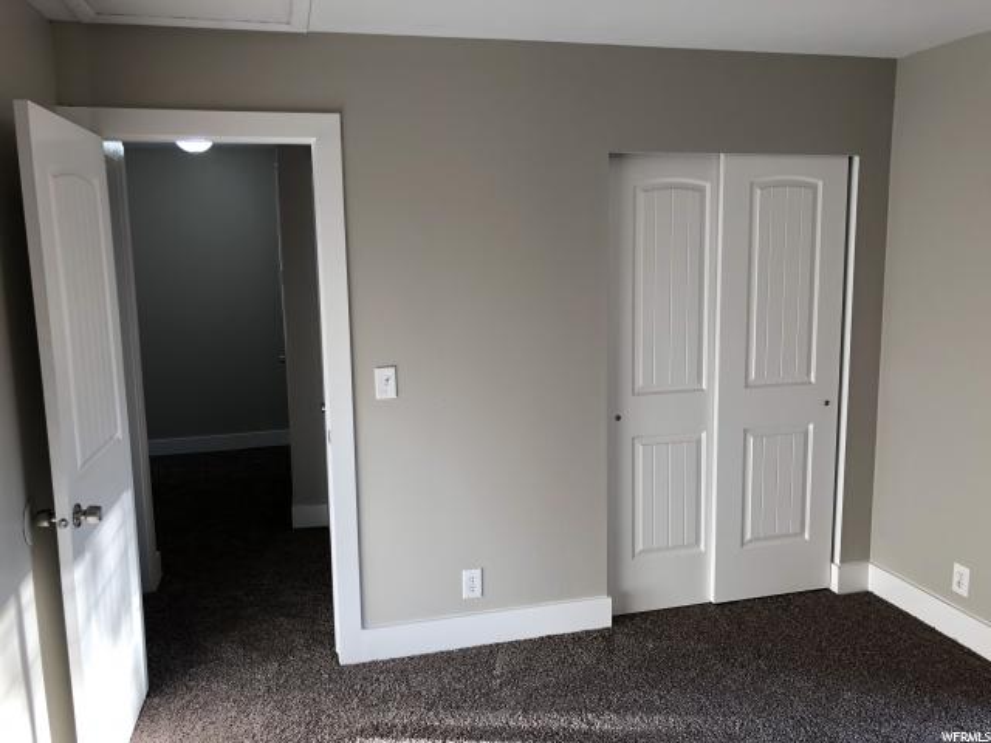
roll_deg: +0.8
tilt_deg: -5.0
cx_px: 496
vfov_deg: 49.7
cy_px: 372
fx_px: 802
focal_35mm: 28
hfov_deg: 63.4
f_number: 1.8
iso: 64
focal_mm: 4
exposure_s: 1/120
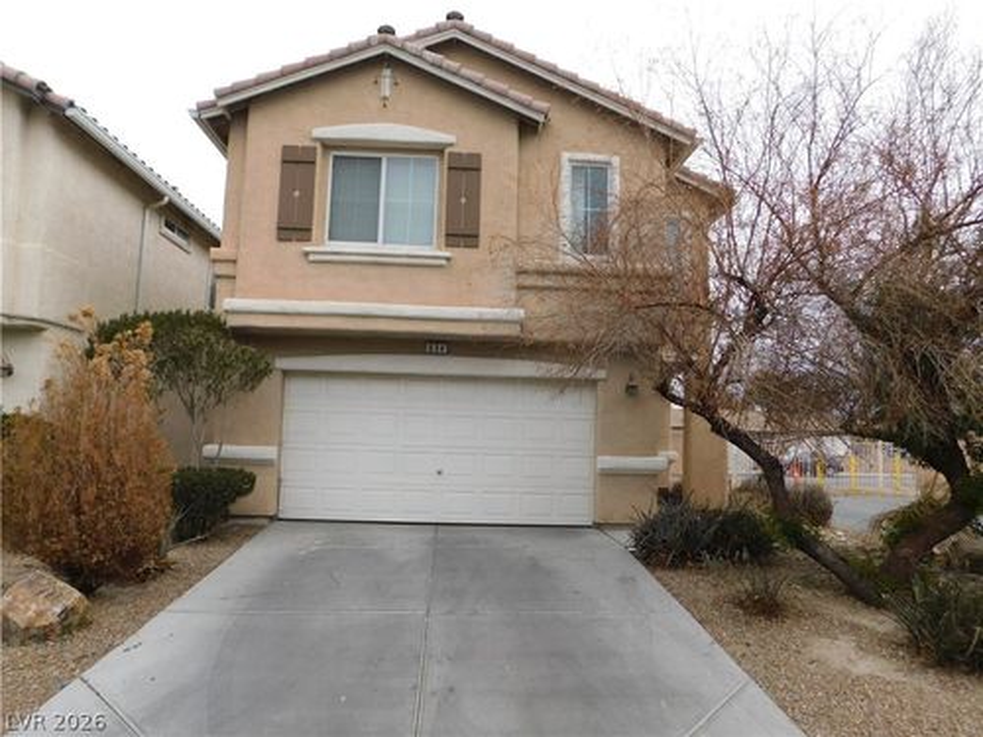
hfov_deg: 73.9
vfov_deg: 58.9
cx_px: 492
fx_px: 653
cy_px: 368
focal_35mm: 23
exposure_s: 1/640
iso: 125
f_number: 3
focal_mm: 4
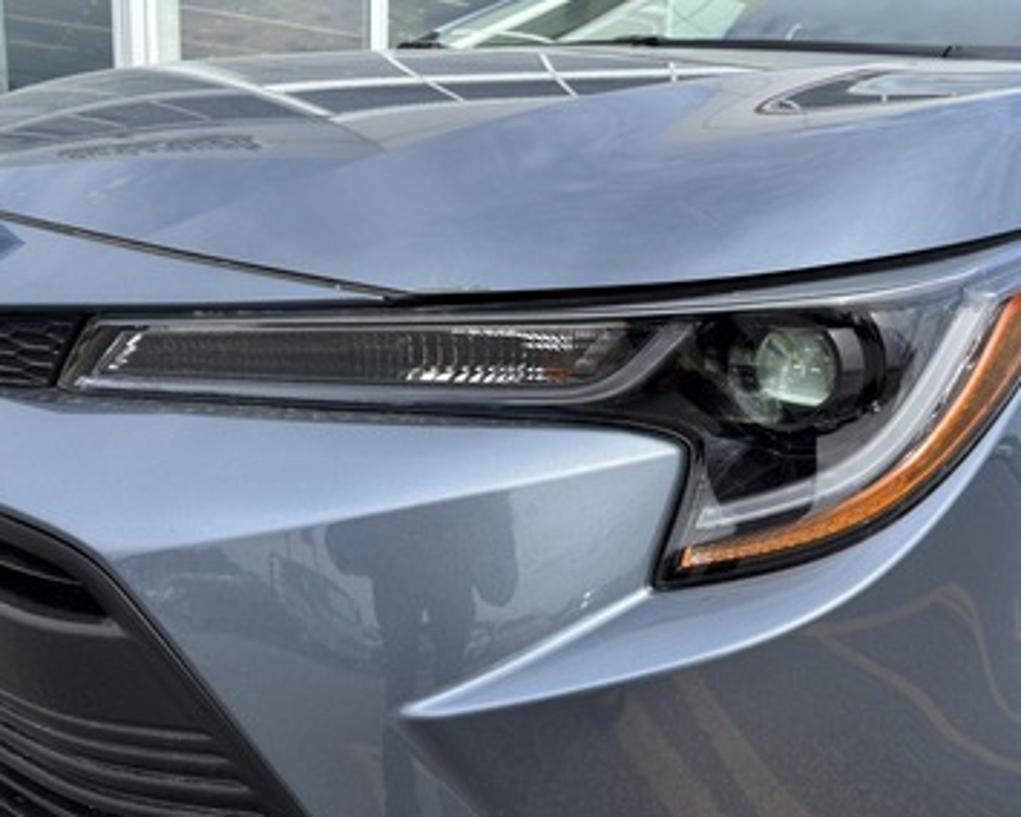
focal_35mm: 30
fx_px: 907
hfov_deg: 58.5
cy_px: 430
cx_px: 590
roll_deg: -5.3
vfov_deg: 48.5
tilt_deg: -13.8
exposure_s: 1/1912
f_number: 1.6
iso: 50
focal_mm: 5.96
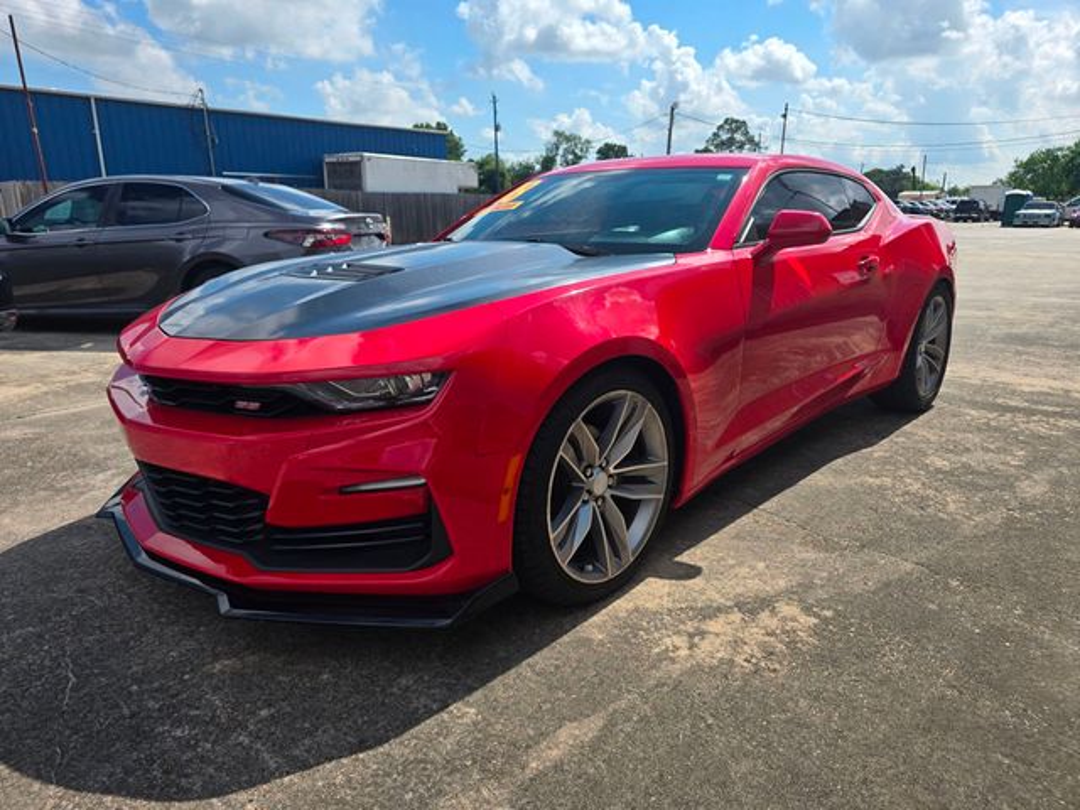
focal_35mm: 23
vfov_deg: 58.9
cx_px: 540
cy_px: 405
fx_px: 718
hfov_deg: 73.9
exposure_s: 1/914
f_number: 1.7
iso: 12
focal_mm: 6.3
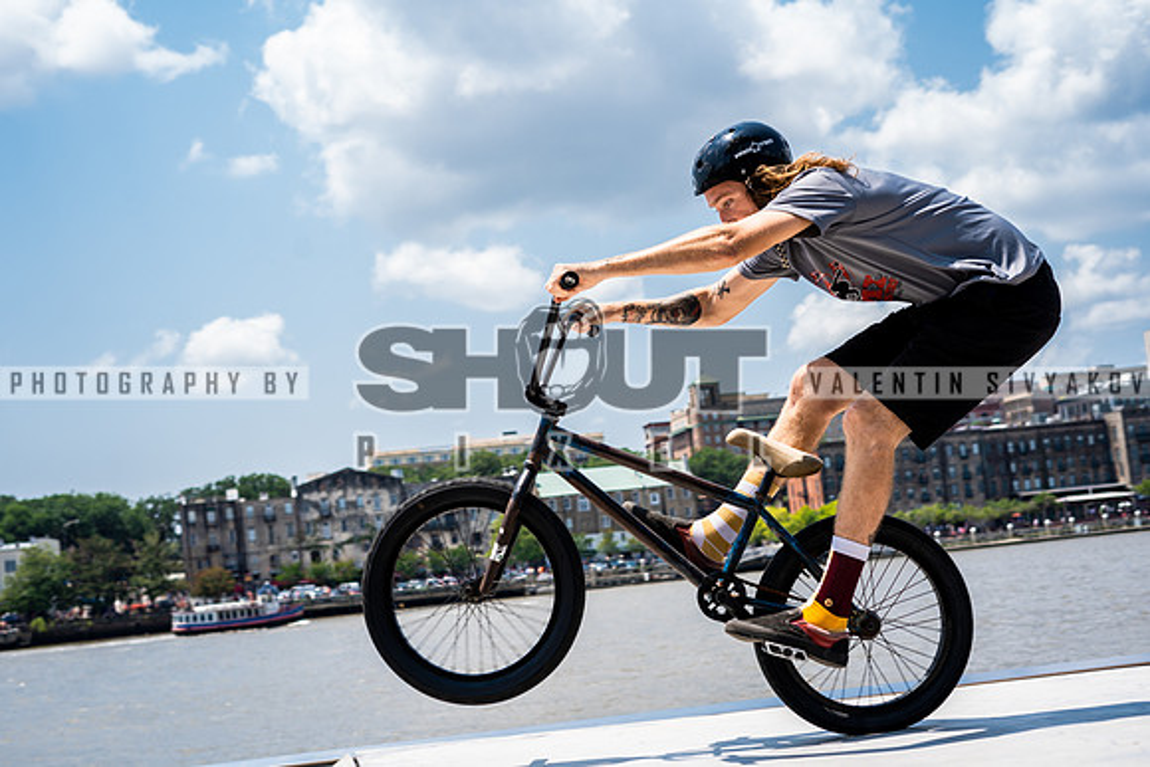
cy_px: 384
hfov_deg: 39.6
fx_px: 1598
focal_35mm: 50
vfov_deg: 27.0
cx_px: 575
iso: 64
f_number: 4.5
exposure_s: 1/500
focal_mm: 50
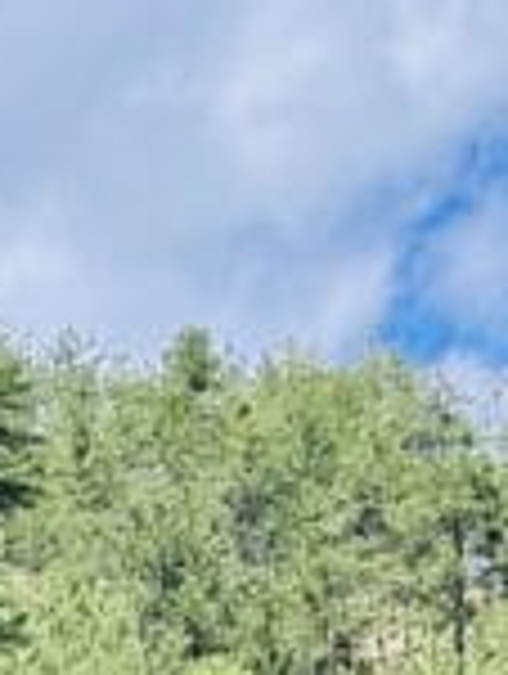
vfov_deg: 8.9
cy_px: 2142
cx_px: -791
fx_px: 3376
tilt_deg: +2.7
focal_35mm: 173
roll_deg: +2.5
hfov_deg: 7.9
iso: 50
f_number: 1.6
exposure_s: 1/1477
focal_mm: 5.1
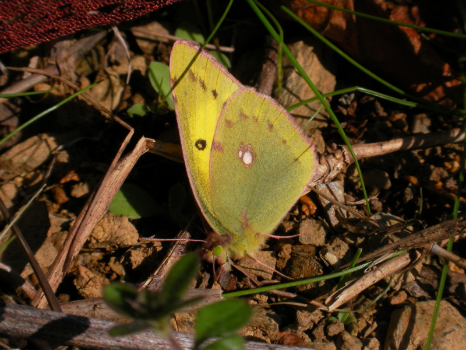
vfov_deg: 14.0
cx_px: 233
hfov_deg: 18.5
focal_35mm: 106
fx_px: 1427
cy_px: 175
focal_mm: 16.2
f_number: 6.2
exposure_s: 1/505
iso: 50
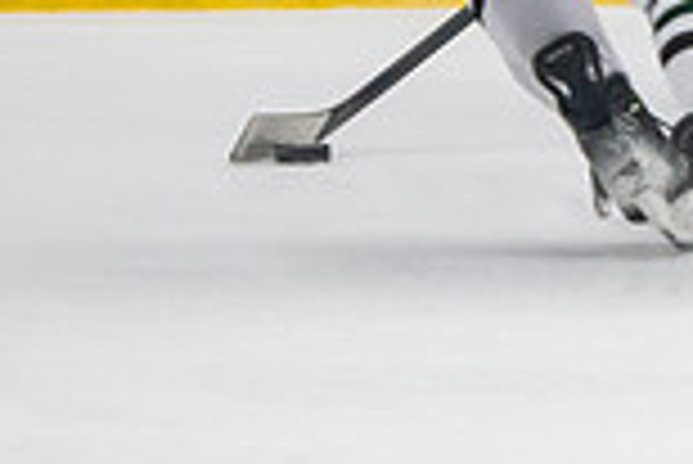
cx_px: 1447
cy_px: -511
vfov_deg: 1.6
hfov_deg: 2.4
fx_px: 16358
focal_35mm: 849
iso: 2000
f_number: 3.2
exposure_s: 1/640
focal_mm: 145
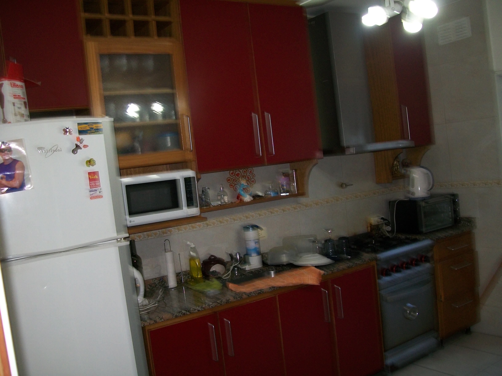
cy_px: 188
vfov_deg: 39.7
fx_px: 522
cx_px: 251
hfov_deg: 51.4
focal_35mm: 36
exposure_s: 1/30
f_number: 2.7
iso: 80
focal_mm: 6
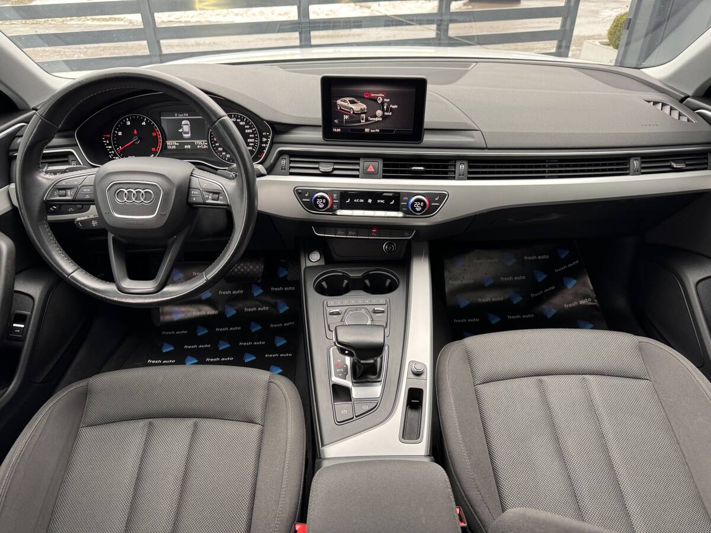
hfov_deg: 71.6
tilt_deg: -33.1
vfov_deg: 56.8
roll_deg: +1.5
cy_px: 266
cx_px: 356
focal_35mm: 24
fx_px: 493
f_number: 1.78
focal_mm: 6.76
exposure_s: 1/67
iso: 160
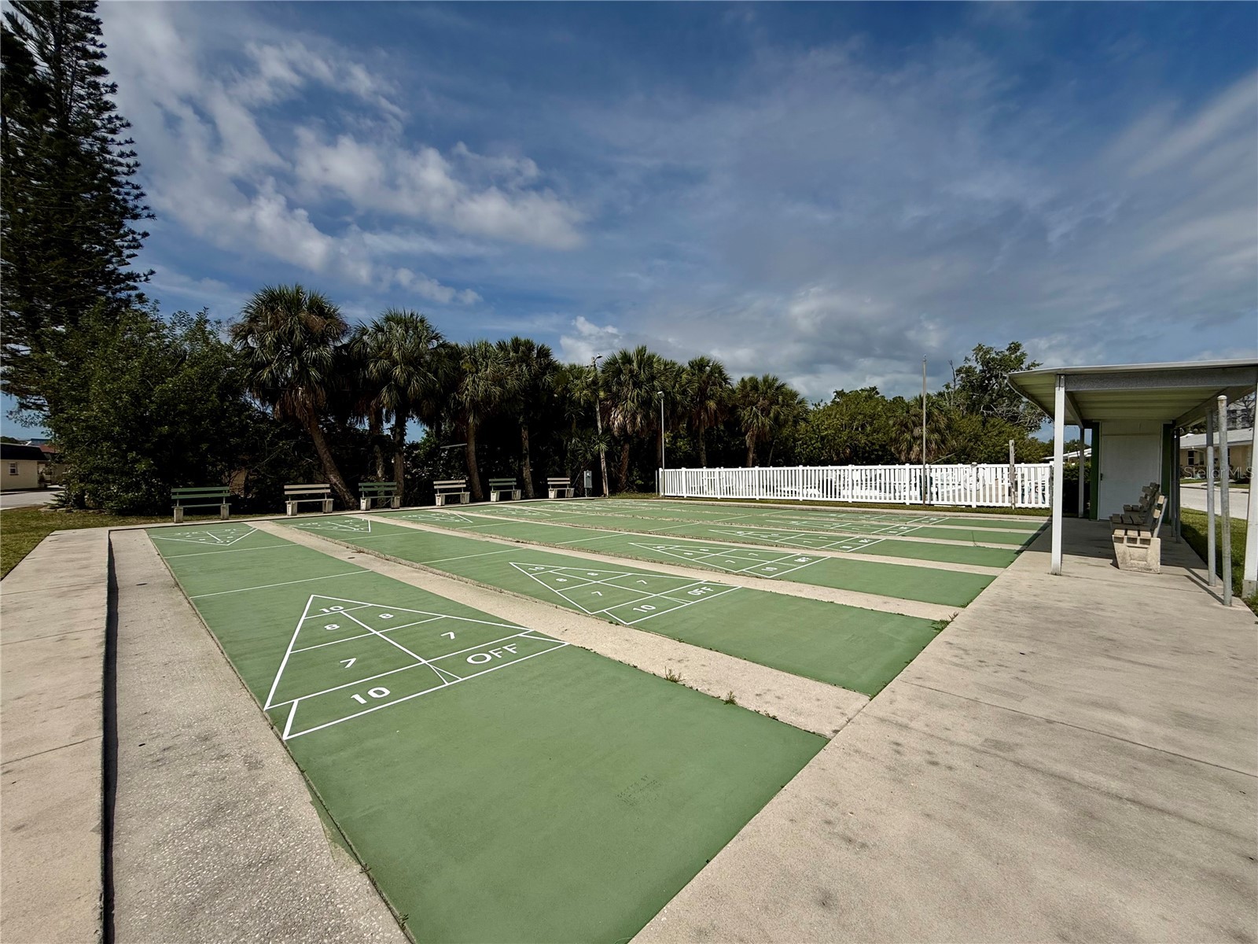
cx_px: 629
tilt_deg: +0.6
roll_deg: +0.5
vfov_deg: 85.7
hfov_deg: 102.1
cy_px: 472
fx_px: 509
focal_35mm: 14
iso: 40
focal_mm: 2.22
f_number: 2.2
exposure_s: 1/6173
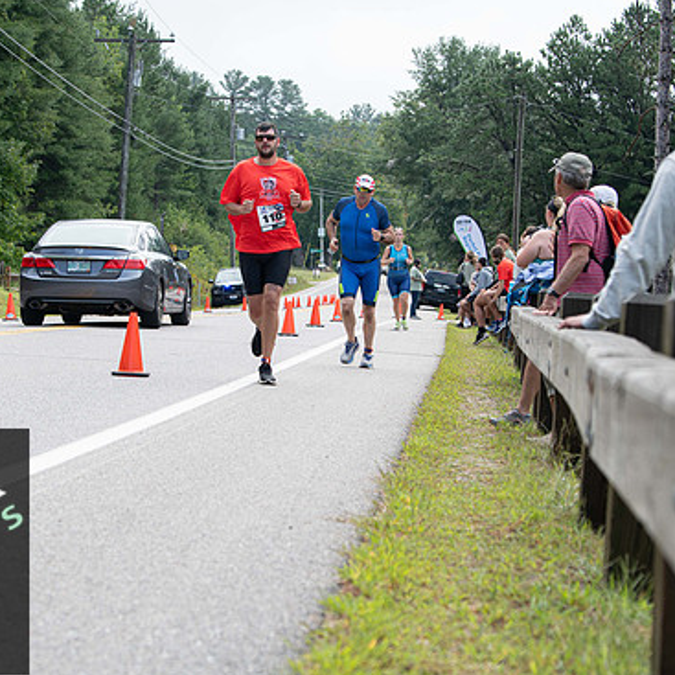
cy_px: 334
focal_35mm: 94
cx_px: 302
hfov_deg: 18.5
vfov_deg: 18.5
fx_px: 2074
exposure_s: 1/250
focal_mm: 70
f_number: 5
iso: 200
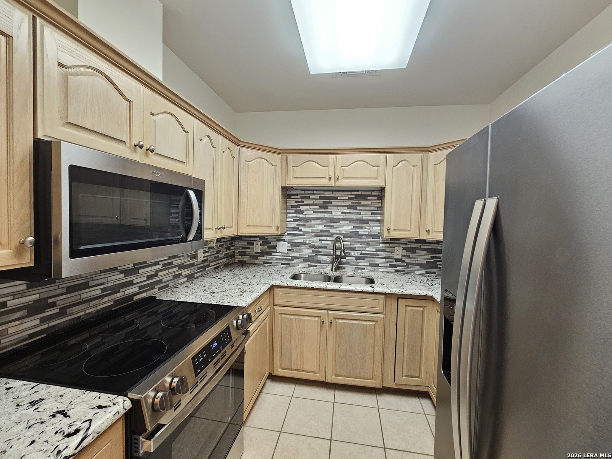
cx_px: 306
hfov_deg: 106.2
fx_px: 230
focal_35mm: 13
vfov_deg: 89.9
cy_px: 230
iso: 200
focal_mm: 2.2
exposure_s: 1/60
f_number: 2.2
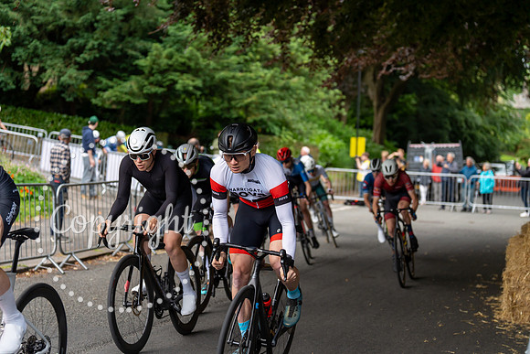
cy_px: 177
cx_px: 265
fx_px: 1031
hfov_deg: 28.8
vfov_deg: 19.5
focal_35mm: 70
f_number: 2.8
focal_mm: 70
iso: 400
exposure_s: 1/800
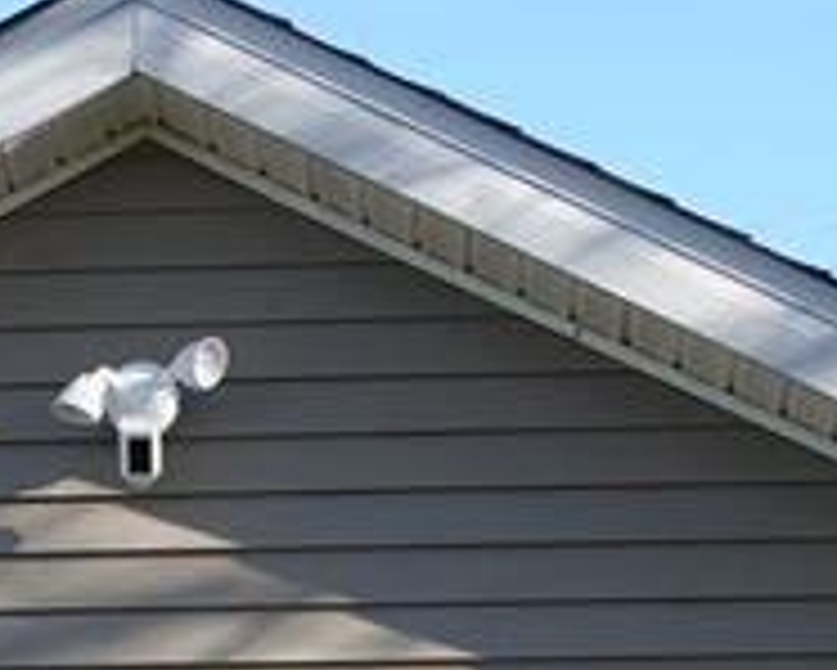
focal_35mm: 207
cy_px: 1297
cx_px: 86
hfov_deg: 9.3
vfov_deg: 7.2
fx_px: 5130
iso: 125
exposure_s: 1/400
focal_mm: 15.27
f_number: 4
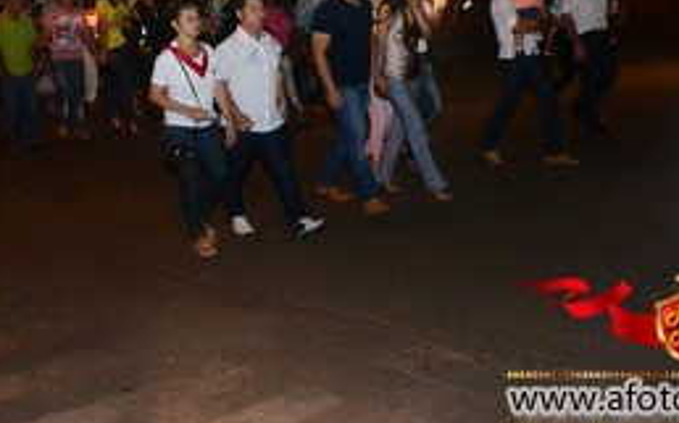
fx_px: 1184
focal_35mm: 64
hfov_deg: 31.9
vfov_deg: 19.9
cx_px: 287
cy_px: 50
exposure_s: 1/60
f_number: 3.8
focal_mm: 24
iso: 3200
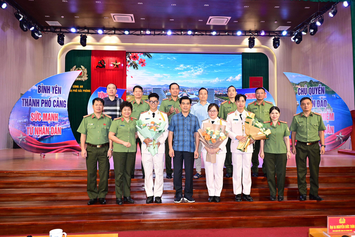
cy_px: 118
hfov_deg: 64.6
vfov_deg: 45.7
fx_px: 281
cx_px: 178
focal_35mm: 28
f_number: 4
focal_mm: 28.5
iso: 1600
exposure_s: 1/200
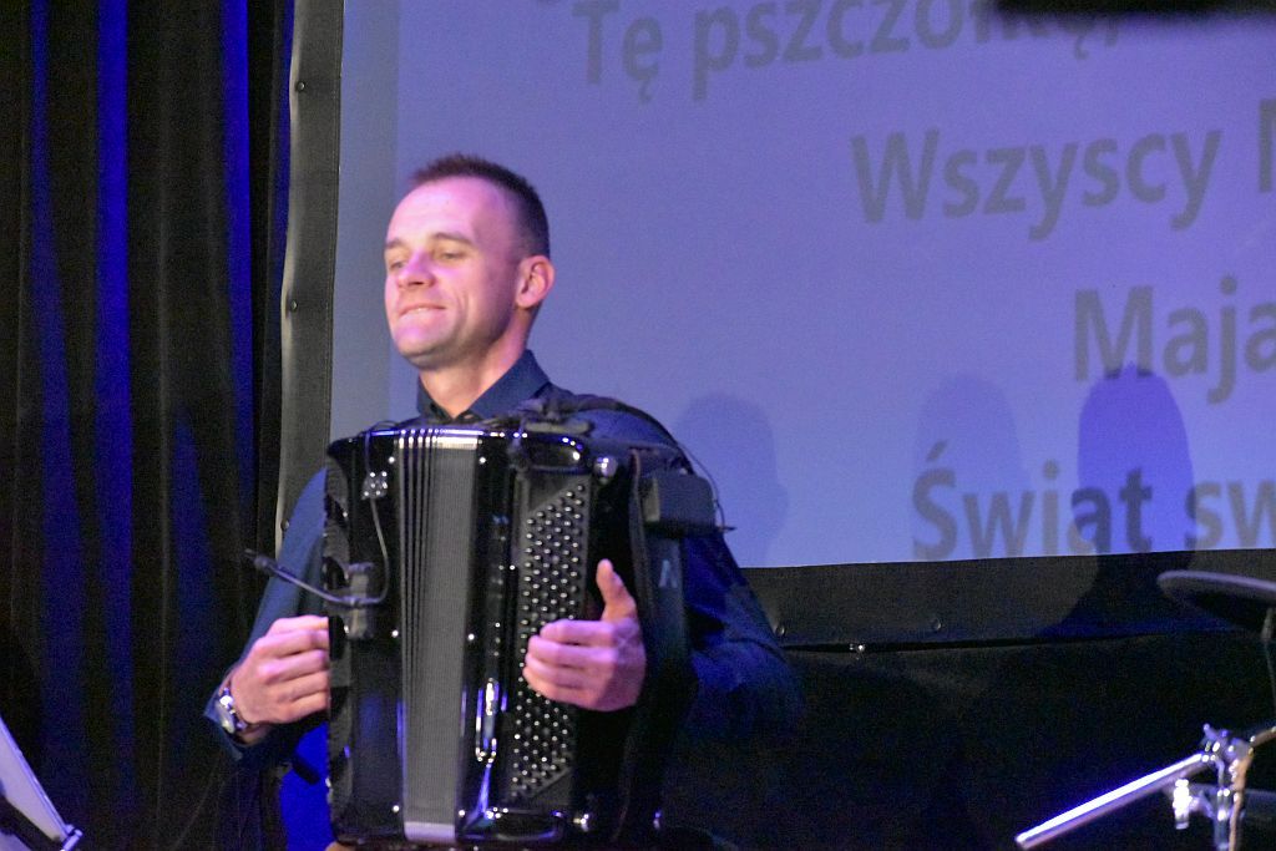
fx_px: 7178
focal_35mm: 202
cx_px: 638
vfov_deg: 6.8
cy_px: 426
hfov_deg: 10.2
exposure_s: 1/200
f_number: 6.3
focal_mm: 135
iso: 20000
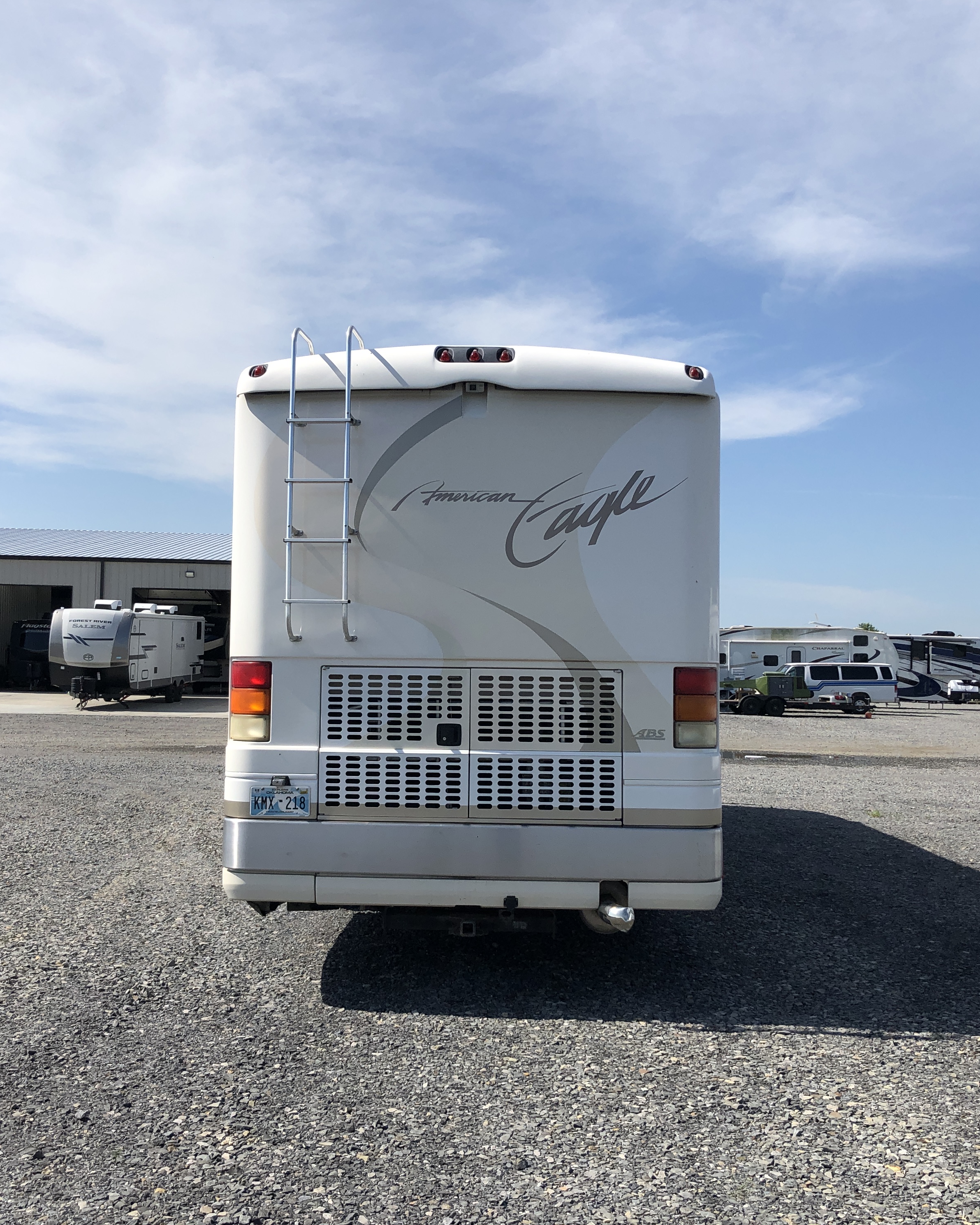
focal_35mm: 37
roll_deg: -0.3
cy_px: 608
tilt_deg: +2.3
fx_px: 1341
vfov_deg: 49.1
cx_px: 465
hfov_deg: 40.1
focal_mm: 3.99
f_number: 1.8
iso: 20
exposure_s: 1/2825
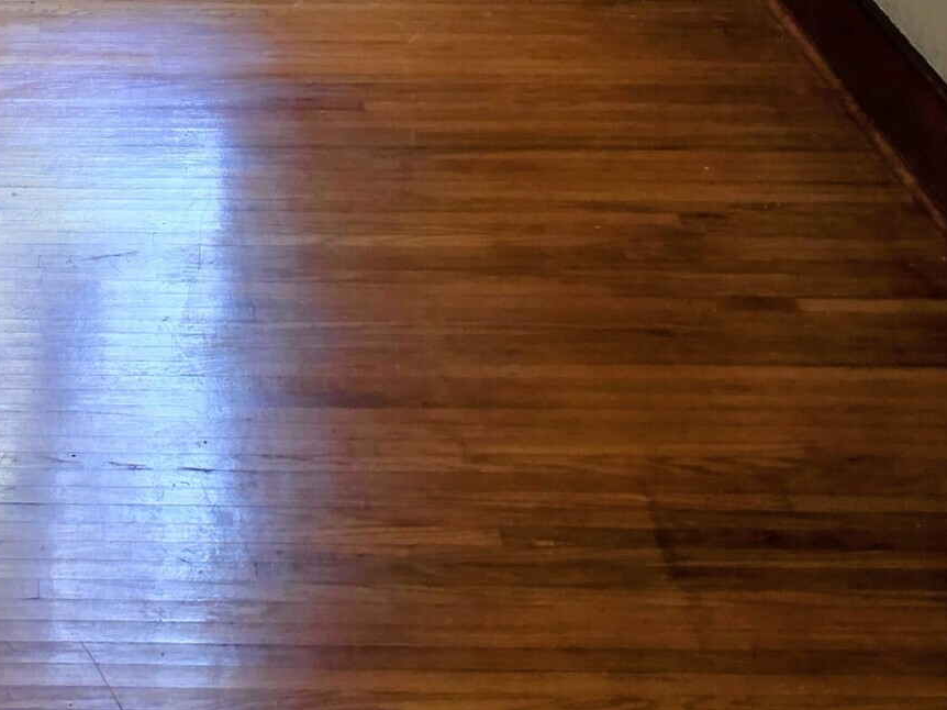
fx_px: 2243
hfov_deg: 23.2
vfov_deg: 15.6
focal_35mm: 82
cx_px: 75
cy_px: -528
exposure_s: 1/60
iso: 80
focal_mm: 6.3
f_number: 1.7
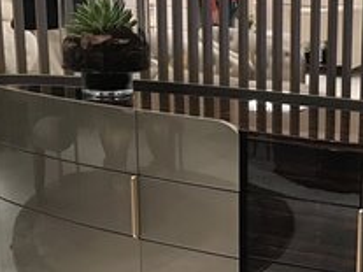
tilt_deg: -15.1
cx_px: 367
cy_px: 218
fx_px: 880
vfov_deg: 17.4
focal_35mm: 84
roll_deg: -3.0
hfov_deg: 22.4
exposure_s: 1/25
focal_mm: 3.99
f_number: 1.8
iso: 40
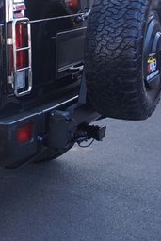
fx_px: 477
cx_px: -101
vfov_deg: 28.1
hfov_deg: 16.8
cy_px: 75
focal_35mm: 71
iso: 100
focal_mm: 19
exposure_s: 1/80
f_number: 5
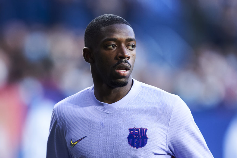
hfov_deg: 5.2
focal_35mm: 400
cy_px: 79
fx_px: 2635
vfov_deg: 3.4
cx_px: 118
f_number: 2.8
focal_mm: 400
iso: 2000
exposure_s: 1/2500
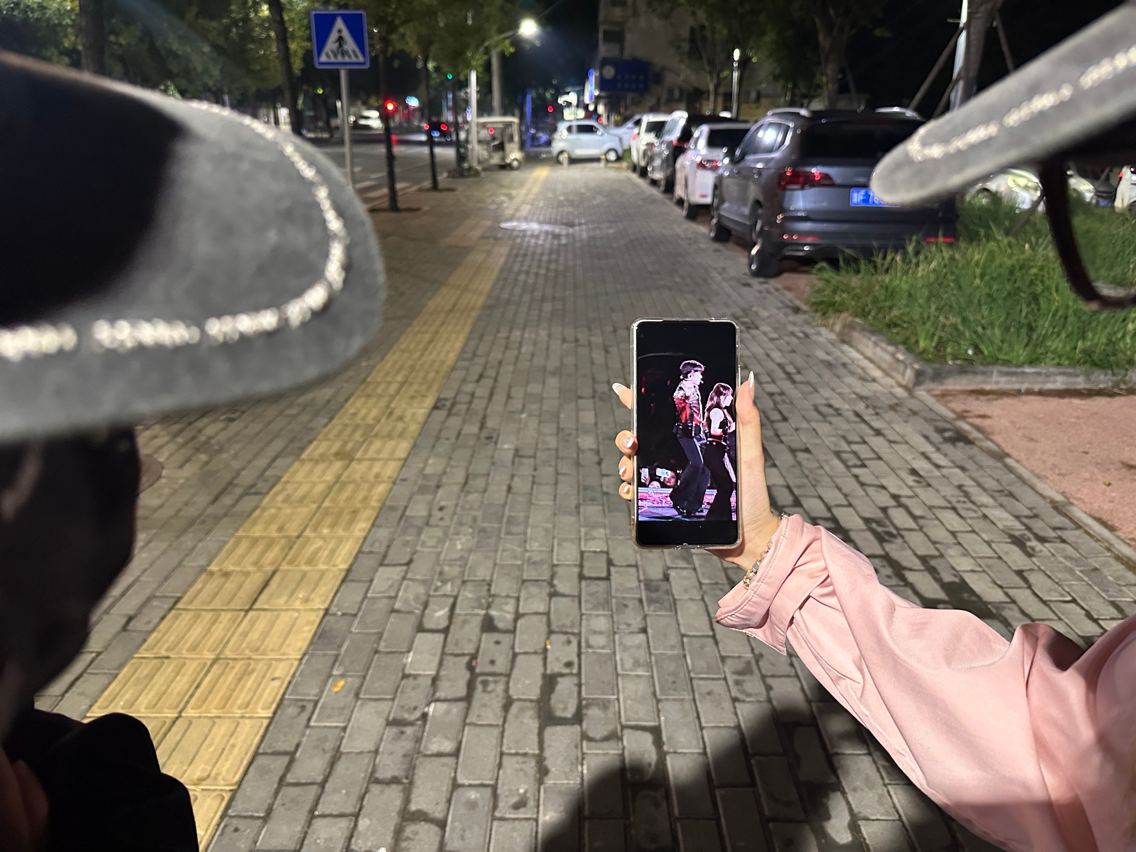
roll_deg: -0.1
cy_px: 426
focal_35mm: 24
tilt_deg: -19.9
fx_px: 788
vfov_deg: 56.8
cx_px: 568
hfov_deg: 71.6
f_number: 1.78
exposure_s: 1/50
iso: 800
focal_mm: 6.86
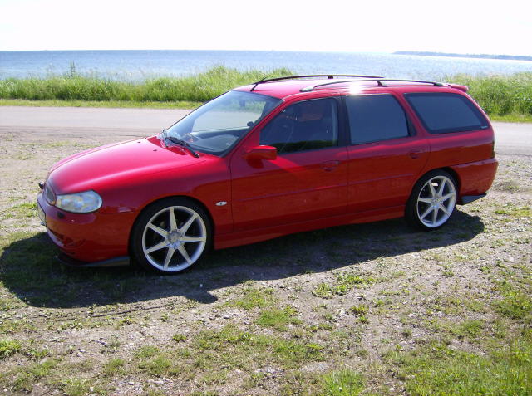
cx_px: 266
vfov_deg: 39.5
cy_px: 198
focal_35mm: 36
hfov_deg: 51.5
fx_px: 552
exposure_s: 1/345
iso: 100
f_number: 4.7
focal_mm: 6
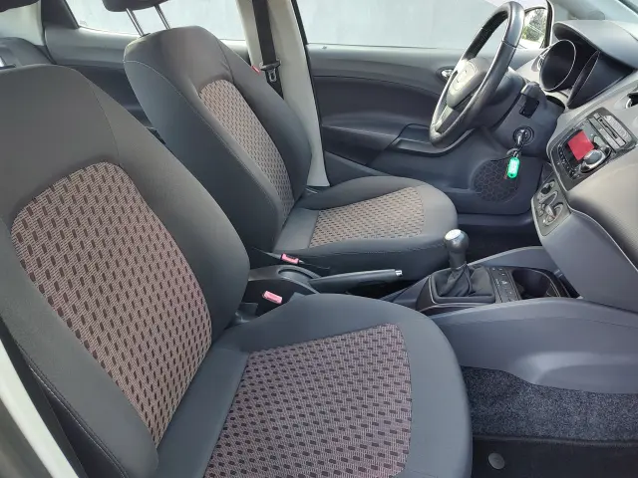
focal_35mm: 23
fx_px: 424
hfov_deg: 73.9
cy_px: 239
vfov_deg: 58.9
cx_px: 319
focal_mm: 5.56
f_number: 1.8
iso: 187
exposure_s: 1/100
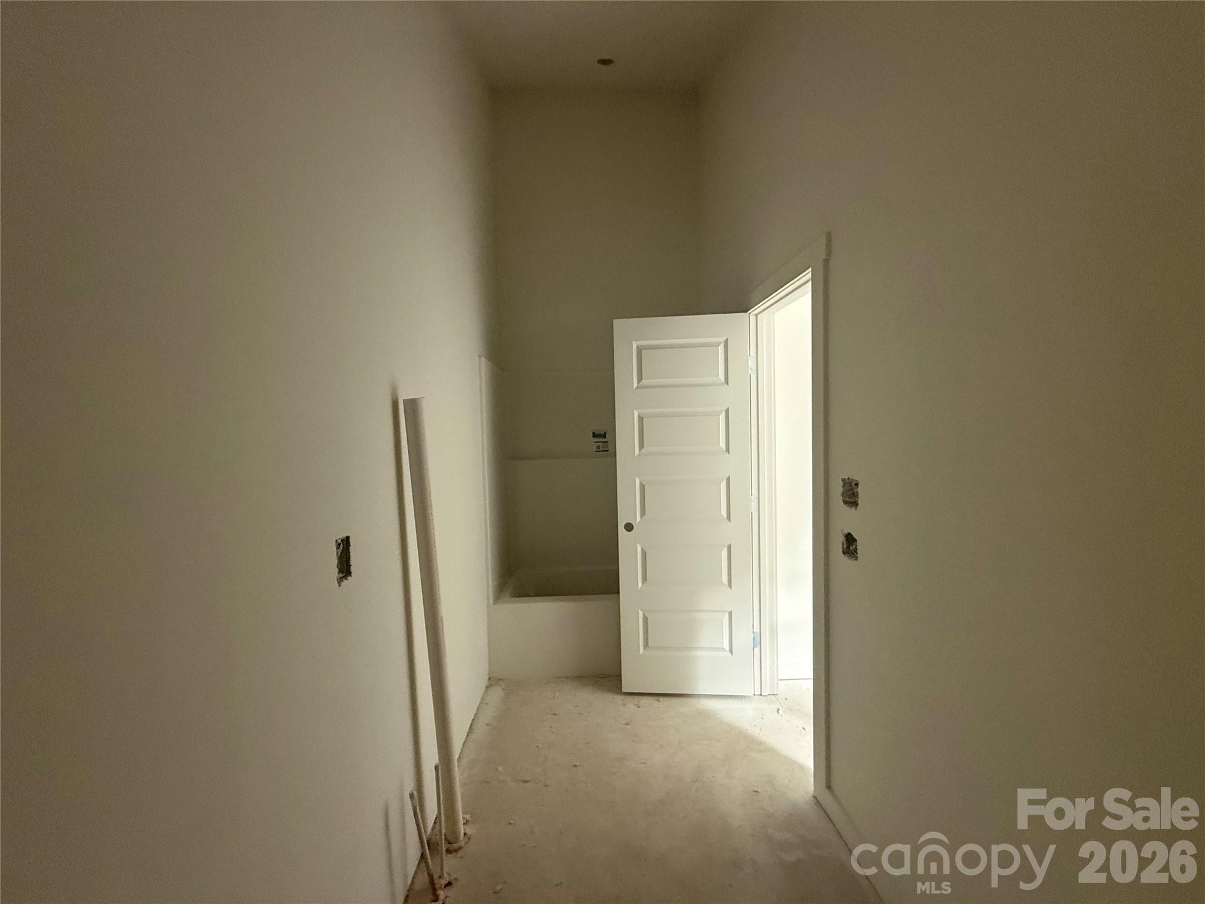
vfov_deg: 85.7
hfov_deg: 102.1
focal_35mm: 14
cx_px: 602
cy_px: 452
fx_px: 487
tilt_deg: -2.0
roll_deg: +1.4
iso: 320
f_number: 2.2
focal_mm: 2.22
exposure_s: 1/60
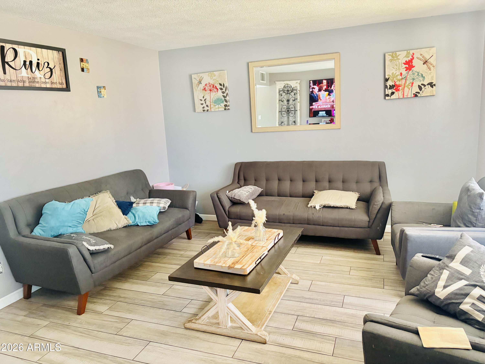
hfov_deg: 67.3
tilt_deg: -9.9
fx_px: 364
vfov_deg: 53.1
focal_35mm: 26
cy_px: 182
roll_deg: +2.2
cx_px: 242
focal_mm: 5.96
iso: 400
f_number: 1.6
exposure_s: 1/60
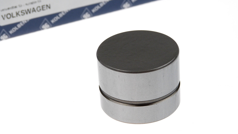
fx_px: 814
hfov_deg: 16.6
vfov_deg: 9.4
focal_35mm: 129
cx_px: 119
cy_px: 62
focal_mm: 21.2
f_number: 4
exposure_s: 1/100
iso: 100
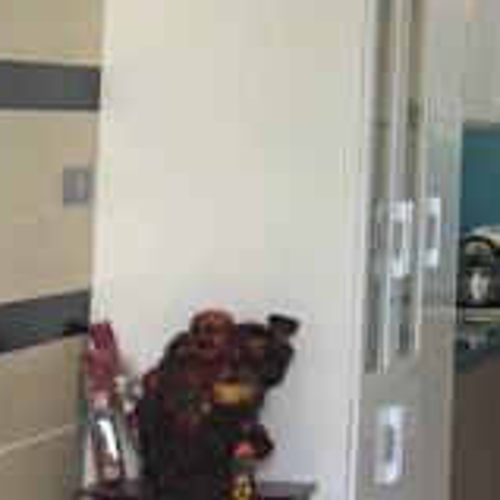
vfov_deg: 10.5
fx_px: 2696
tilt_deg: +3.2
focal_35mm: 165
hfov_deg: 10.0
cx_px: 918
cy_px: 22
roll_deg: -0.8
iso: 50
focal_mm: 4.15
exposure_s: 1/33
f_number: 2.2
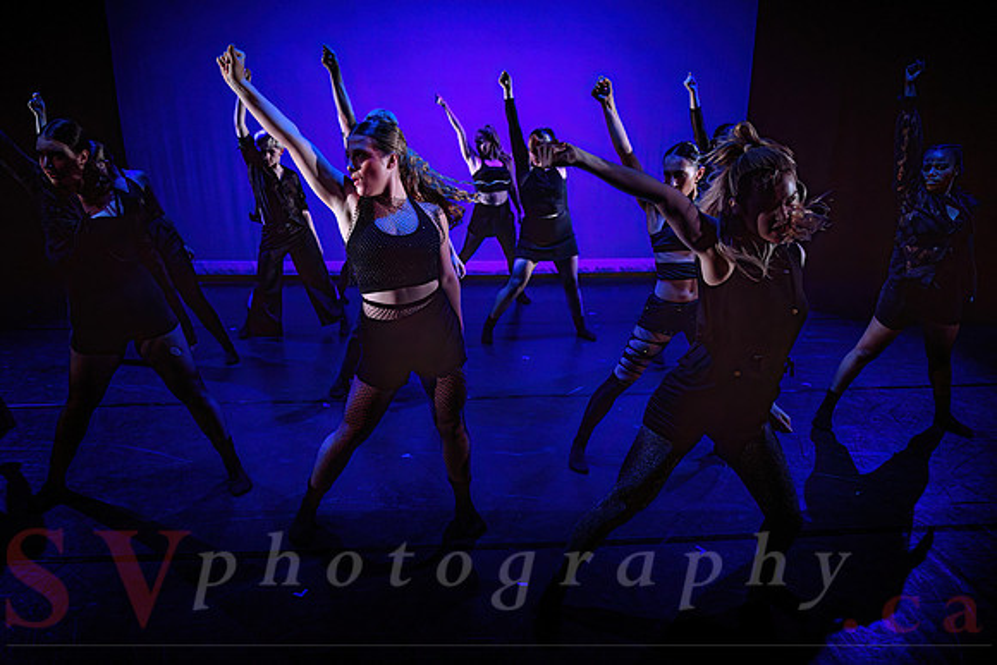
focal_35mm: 26
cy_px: 365
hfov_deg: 68.6
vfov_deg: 48.9
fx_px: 731
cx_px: 469
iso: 3200
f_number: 2.8
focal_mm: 24
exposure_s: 1/300
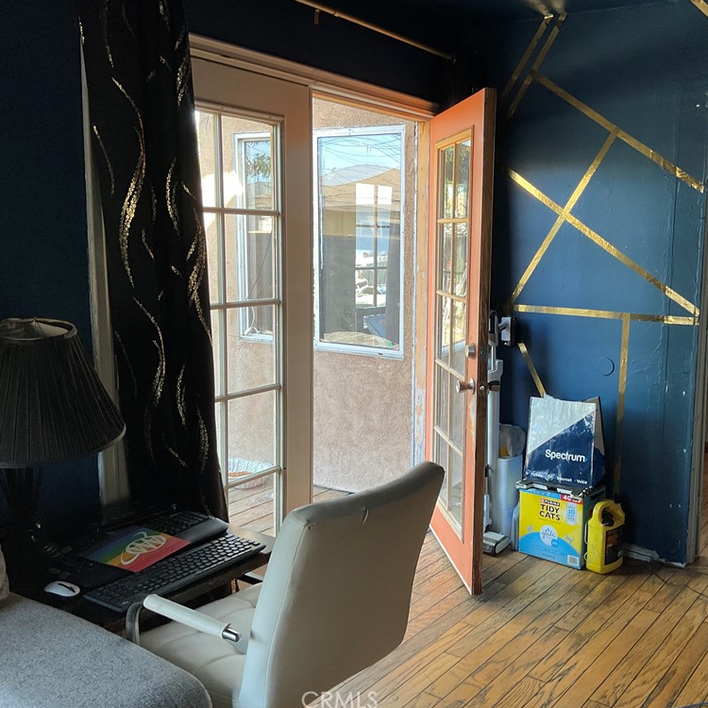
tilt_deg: -8.5
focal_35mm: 35
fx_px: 810
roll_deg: -0.9
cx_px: 459
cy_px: 351
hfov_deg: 46.6
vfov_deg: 47.2
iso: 40
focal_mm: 3
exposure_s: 1/60
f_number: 1.8
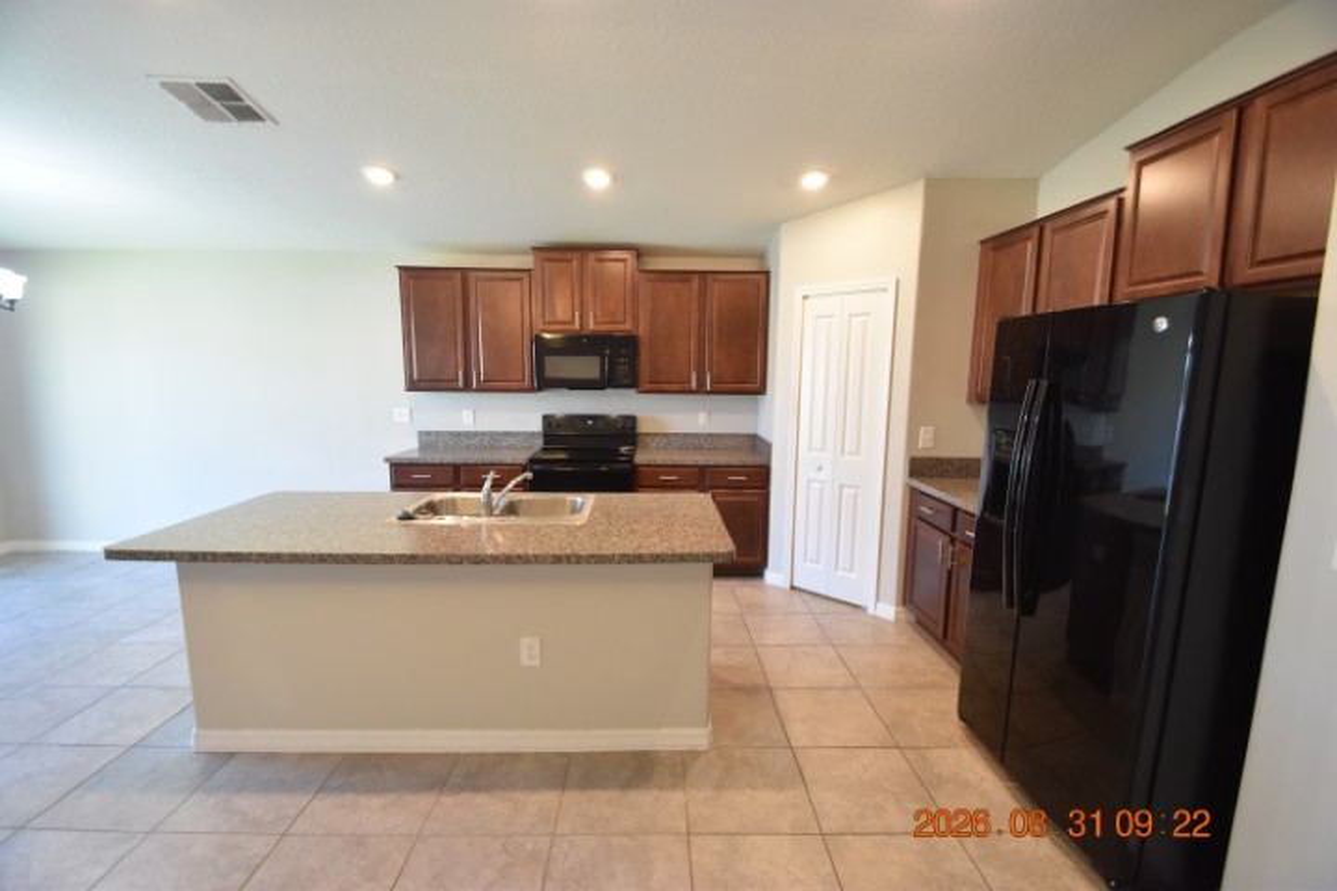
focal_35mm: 15
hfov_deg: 100.4
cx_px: 668
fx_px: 557
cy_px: 446
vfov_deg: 77.3
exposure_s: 1/60
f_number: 3.5
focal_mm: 10
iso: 800
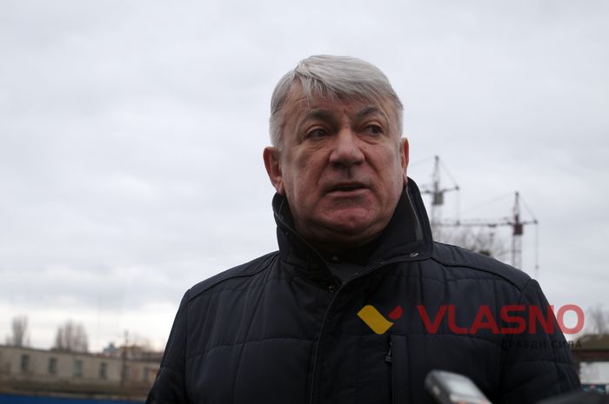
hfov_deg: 29.9
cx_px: 304
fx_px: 1141
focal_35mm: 68
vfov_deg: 20.1
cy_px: 202
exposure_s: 1/80
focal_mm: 45
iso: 160
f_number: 5.6
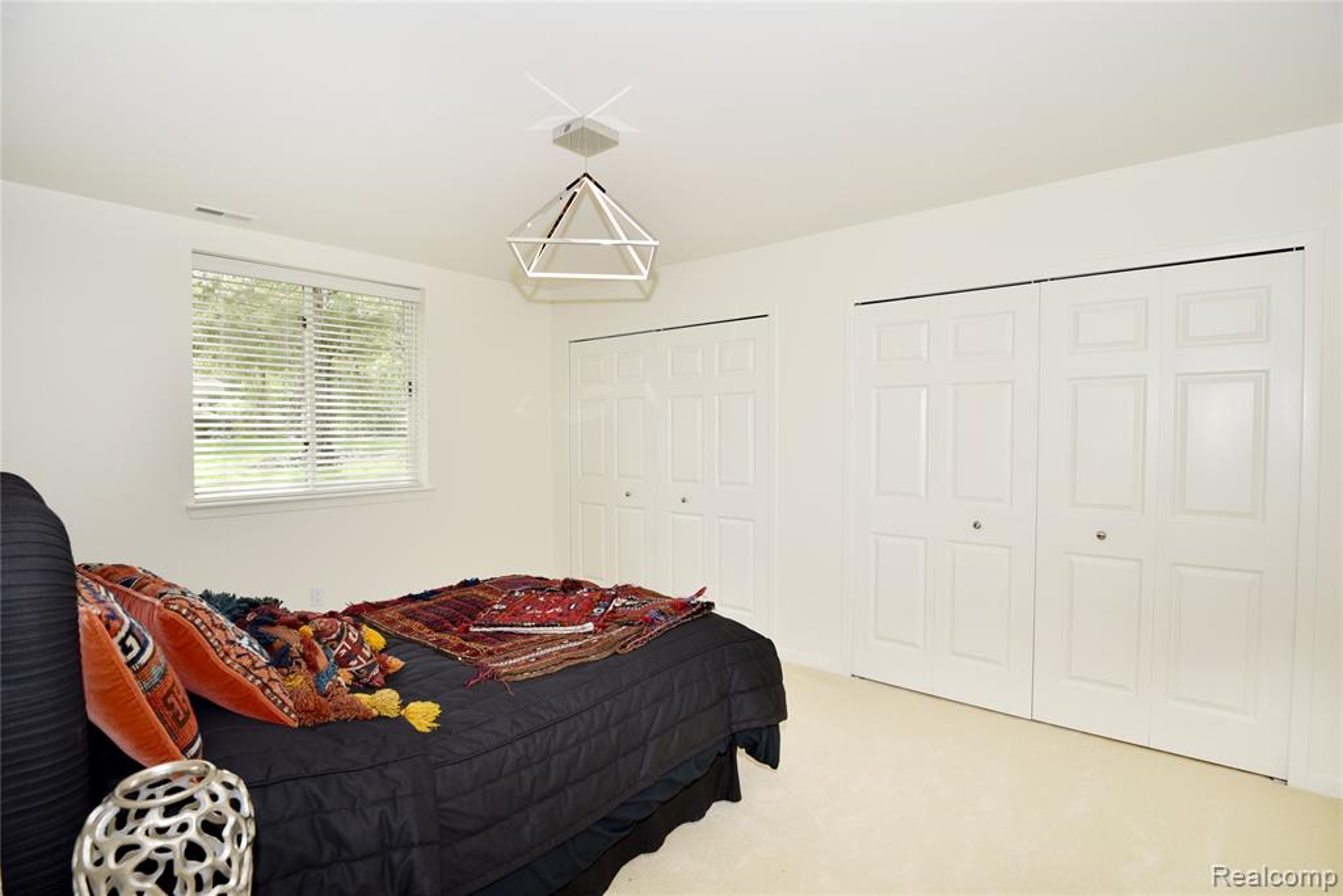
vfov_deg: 70.5
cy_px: 448
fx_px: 634
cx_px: 672
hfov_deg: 93.3
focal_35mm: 17
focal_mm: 17
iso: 125
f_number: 7.1
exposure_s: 1/60
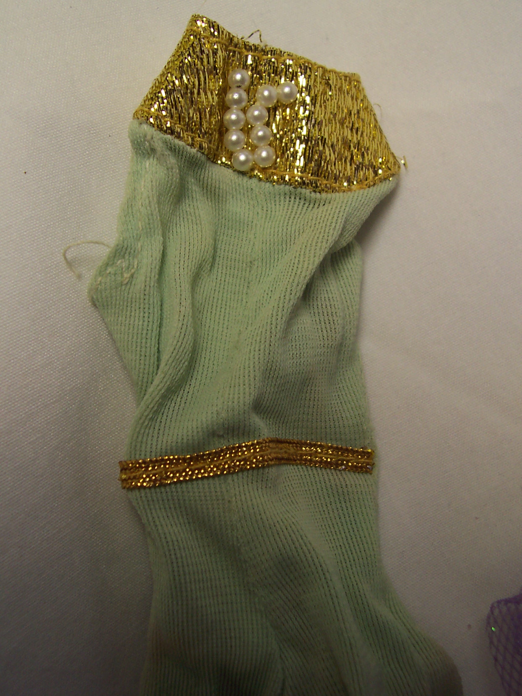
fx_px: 744
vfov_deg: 50.1
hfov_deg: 38.7
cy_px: 348
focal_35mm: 37
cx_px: 261
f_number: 2.8
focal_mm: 5.6
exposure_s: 1/125
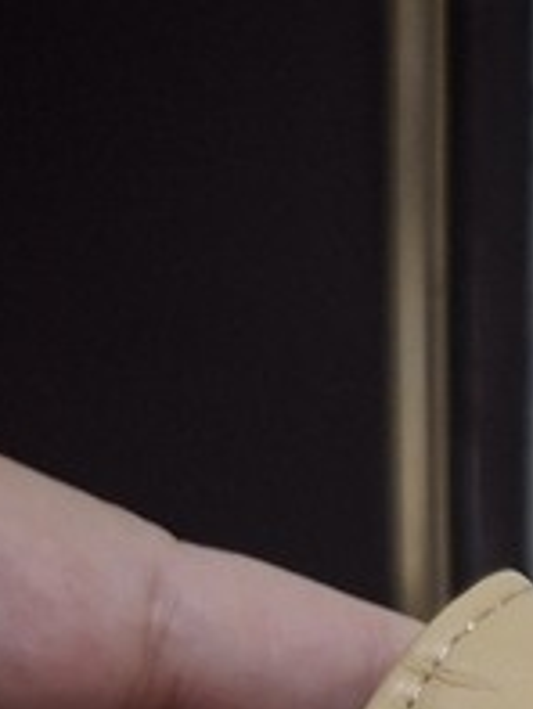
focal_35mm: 112
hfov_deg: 11.9
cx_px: 1041
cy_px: 1090
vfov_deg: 16.0
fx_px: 2297
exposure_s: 1/60
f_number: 1.8
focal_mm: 5.54
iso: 320
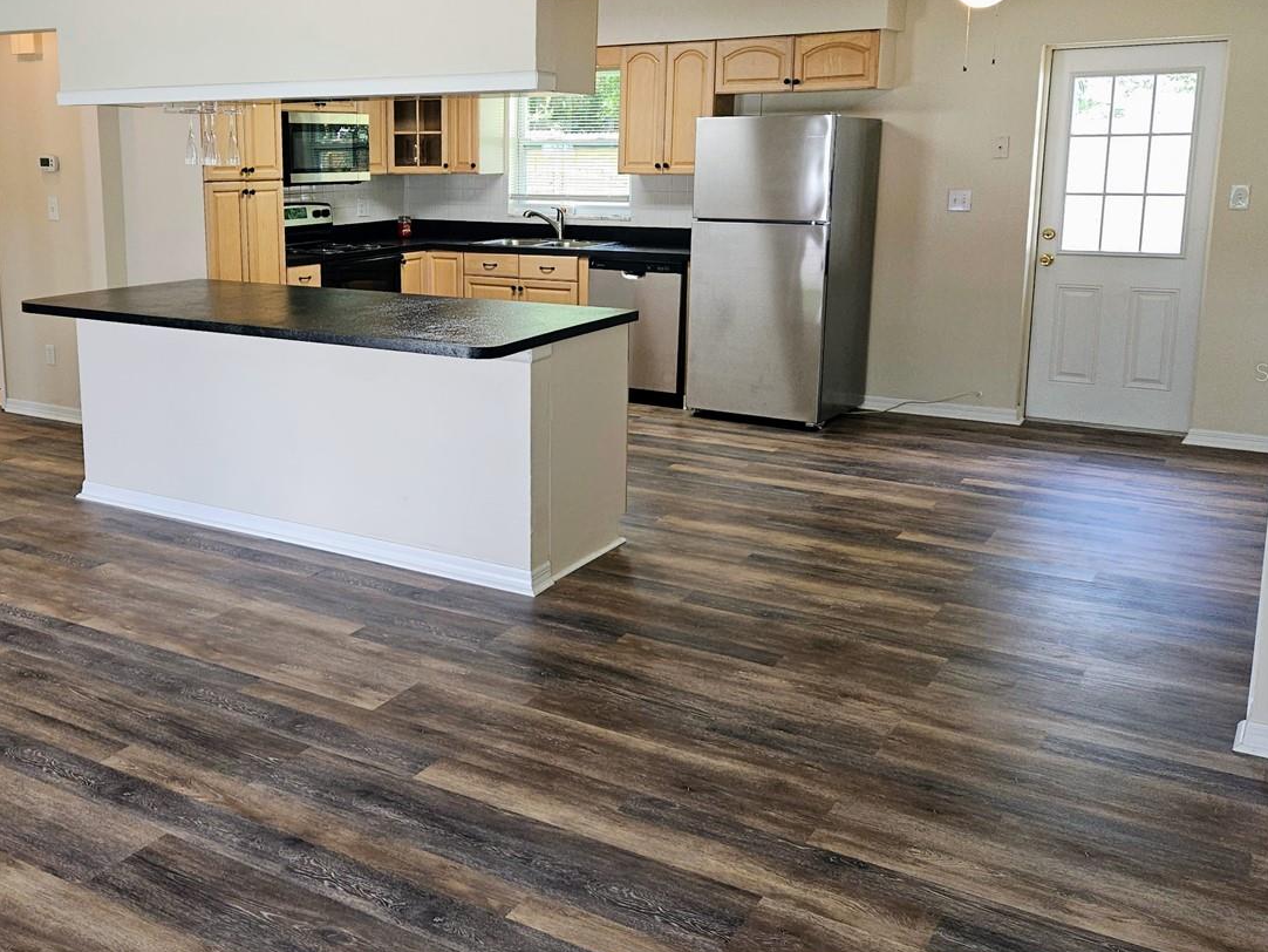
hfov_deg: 53.0
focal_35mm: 34
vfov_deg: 41.6
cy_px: 372
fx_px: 1246
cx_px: 429
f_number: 1.8
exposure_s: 1/60
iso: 64
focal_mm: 5.4
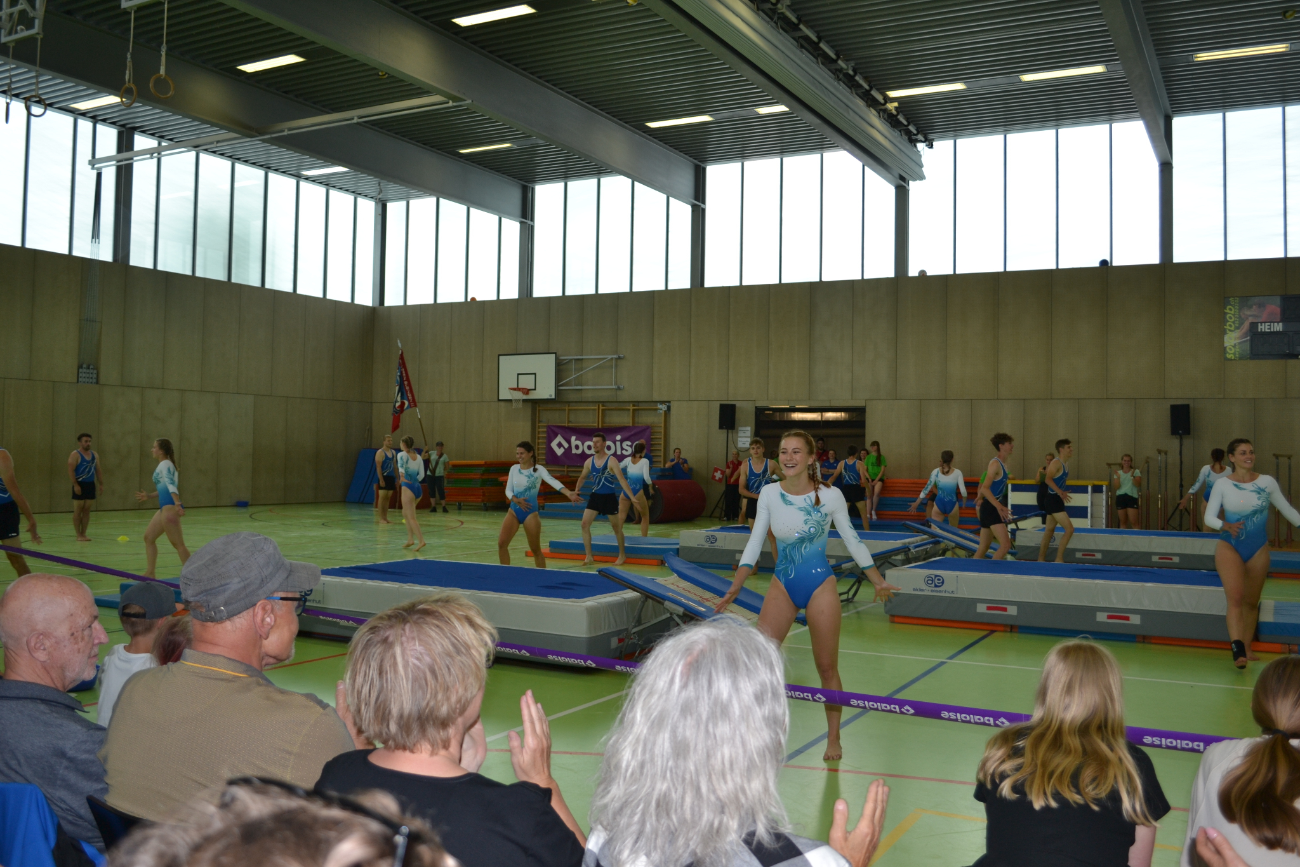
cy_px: 434
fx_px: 1083
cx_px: 650
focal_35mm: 30
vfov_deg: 43.6
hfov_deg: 61.9
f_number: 4
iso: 140
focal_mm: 20
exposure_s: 1/125
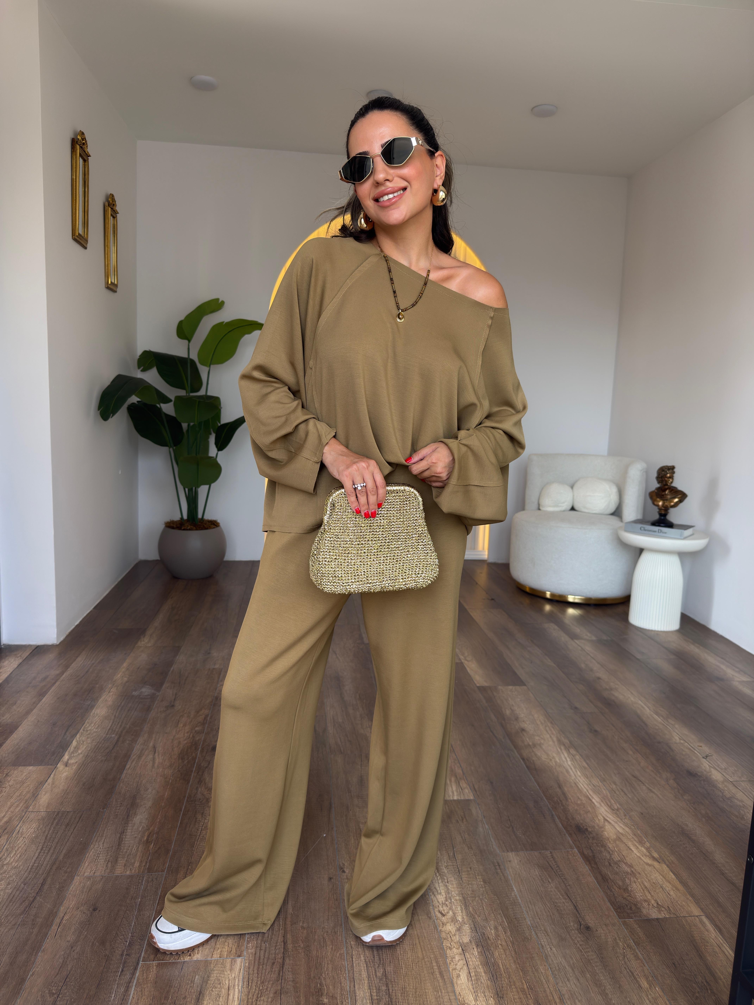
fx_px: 697
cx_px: 377
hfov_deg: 56.8
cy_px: 502
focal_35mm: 24
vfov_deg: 71.6
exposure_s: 1/210
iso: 64
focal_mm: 6.76
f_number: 1.78
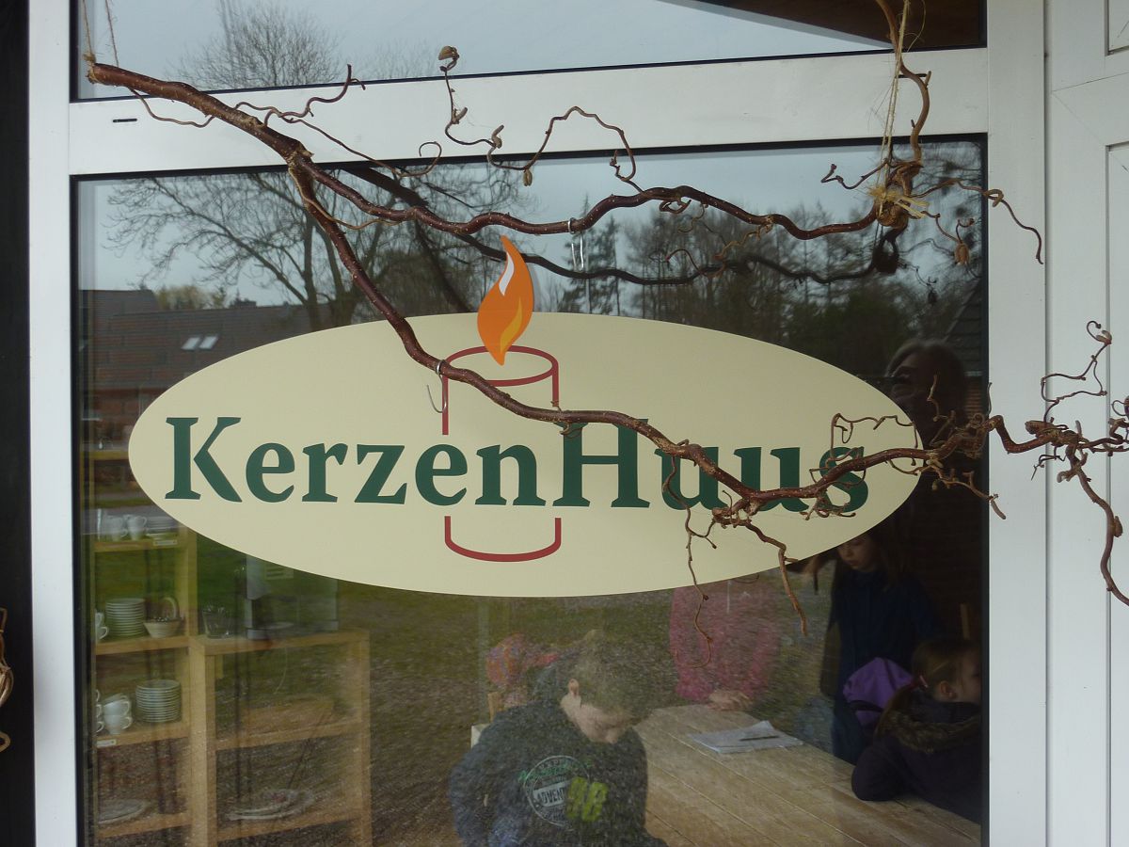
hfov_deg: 46.8
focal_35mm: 40
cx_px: 564
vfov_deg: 36.0
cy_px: 424
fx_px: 1305
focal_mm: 6.5
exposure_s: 1/30
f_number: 3.6
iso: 80
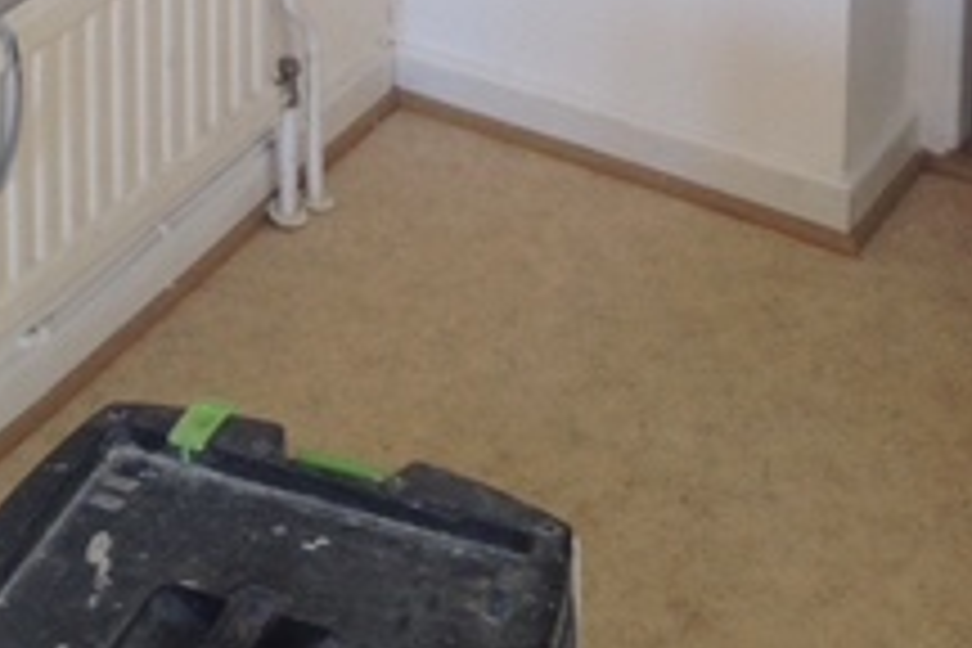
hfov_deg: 18.8
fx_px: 2916
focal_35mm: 108
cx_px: 234
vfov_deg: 11.2
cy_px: -747
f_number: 2.4
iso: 64
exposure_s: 1/40
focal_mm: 4.28
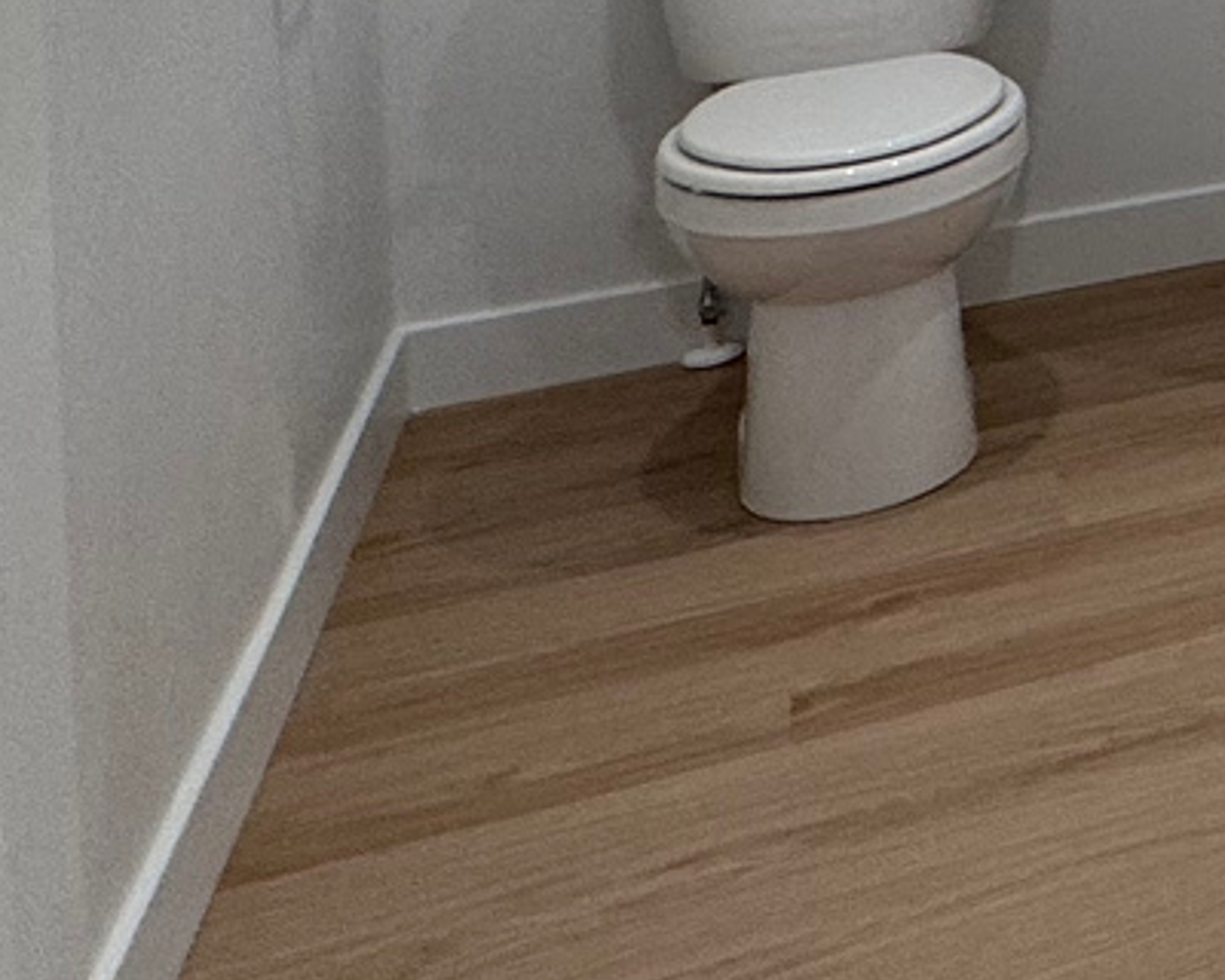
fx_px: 2538
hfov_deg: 18.5
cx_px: 2407
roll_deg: +1.7
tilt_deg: -0.9
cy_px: -533
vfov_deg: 18.9
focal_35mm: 70
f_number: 2.2
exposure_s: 1/120
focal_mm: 2.22
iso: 80
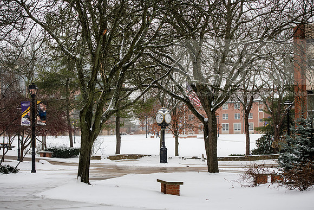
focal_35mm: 75
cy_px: 105
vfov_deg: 18.2
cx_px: 157
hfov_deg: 27.0
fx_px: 654
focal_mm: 75
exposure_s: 1/250
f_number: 4
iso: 400
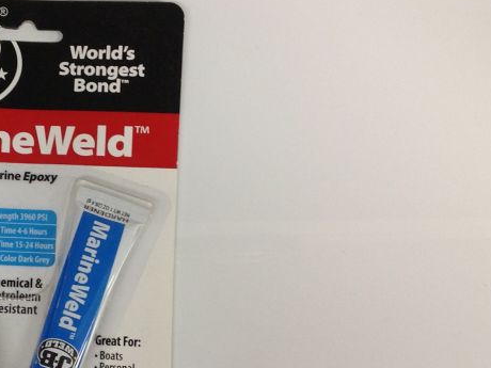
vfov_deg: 19.3
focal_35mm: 76
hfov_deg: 24.6
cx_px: 16
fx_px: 1078
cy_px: 271
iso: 64
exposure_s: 1/33
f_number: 2.4
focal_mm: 4.28
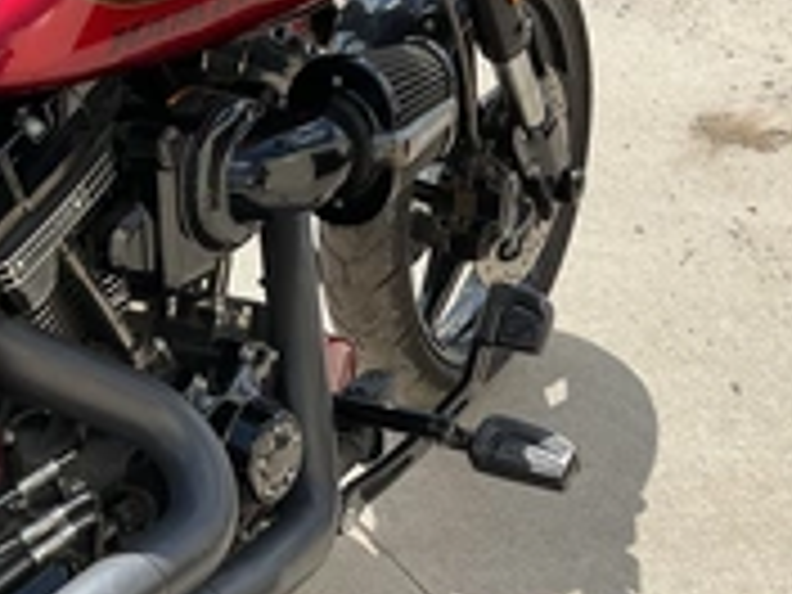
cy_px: 472
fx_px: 1510
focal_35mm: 66
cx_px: 166
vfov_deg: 22.0
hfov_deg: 28.8
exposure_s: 1/1342
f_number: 1.8
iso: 25
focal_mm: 3
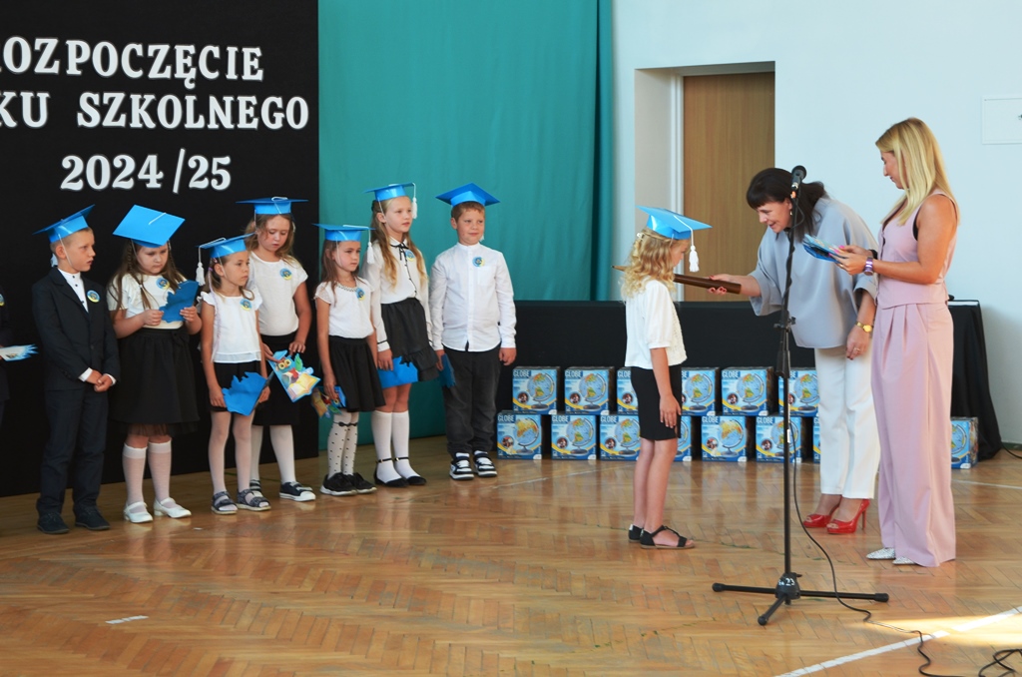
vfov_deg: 17.4
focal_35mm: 78
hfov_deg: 26.0
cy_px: 338
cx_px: 511
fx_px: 2210
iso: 400
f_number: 5.6
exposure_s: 1/80
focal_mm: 52
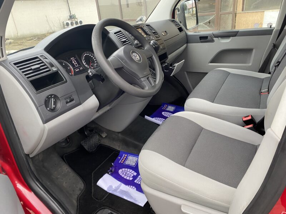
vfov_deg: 53.1
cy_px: 107
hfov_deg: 67.3
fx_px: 215
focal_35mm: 26
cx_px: 143
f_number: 1.8
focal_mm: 4.25
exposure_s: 1/72
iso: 125
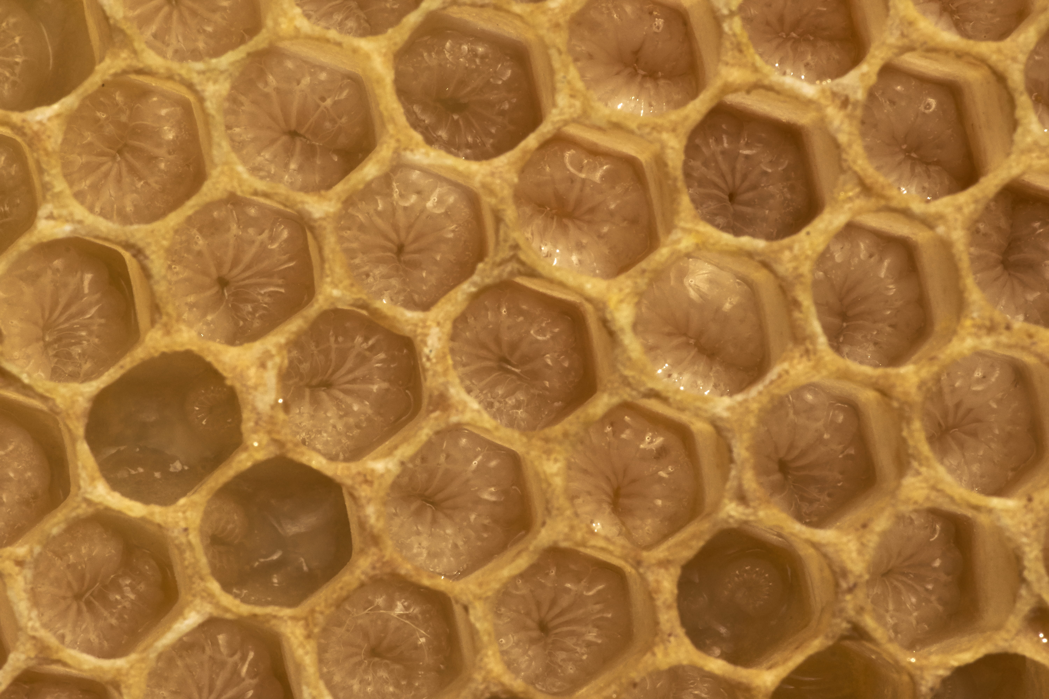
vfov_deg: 9.1
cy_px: 350
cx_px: 524
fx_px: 4370
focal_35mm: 150
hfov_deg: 13.7
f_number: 16
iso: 320
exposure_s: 1/320
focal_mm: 100
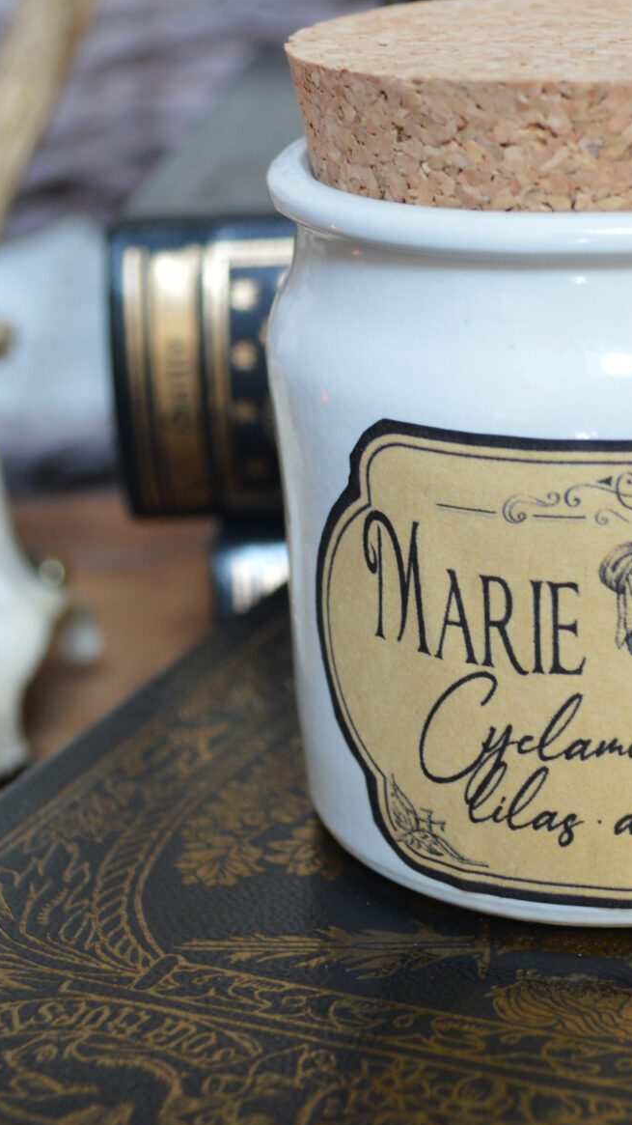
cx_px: 508
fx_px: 2056
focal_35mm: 69
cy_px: 474
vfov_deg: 30.5
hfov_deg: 17.3
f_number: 3.8
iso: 400
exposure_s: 1/20
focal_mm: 20
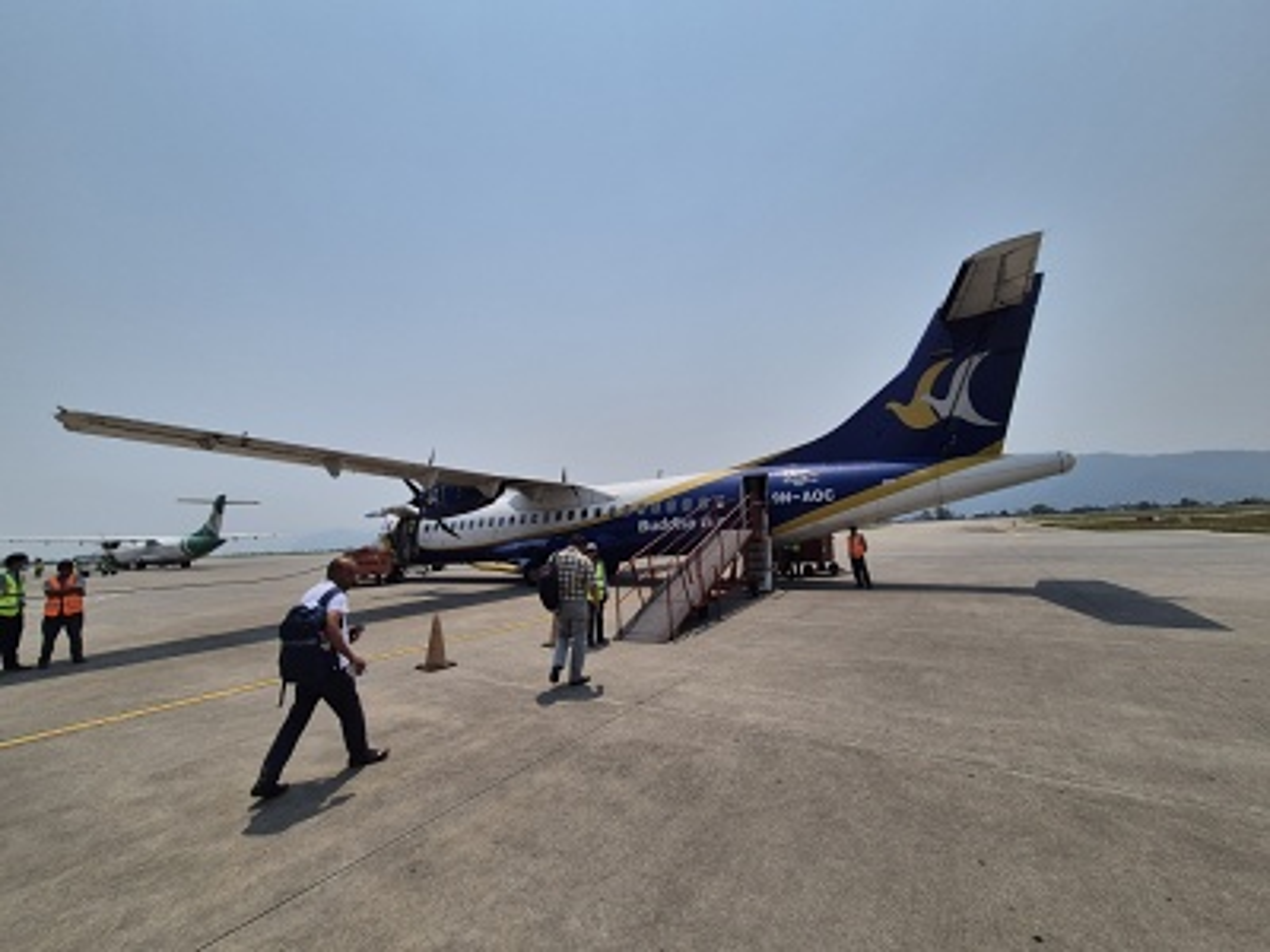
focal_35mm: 13
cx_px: 635
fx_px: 477
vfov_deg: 89.9
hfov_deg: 106.2
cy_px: 476
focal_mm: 2.2
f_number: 2.2
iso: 50
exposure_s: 1/6000
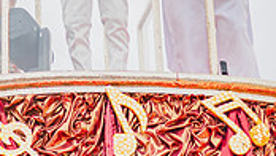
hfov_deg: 12.2
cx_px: 46
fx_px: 1281
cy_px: 39
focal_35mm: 175
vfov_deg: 6.9
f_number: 1.8
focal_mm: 50
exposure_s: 1/1000
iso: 200
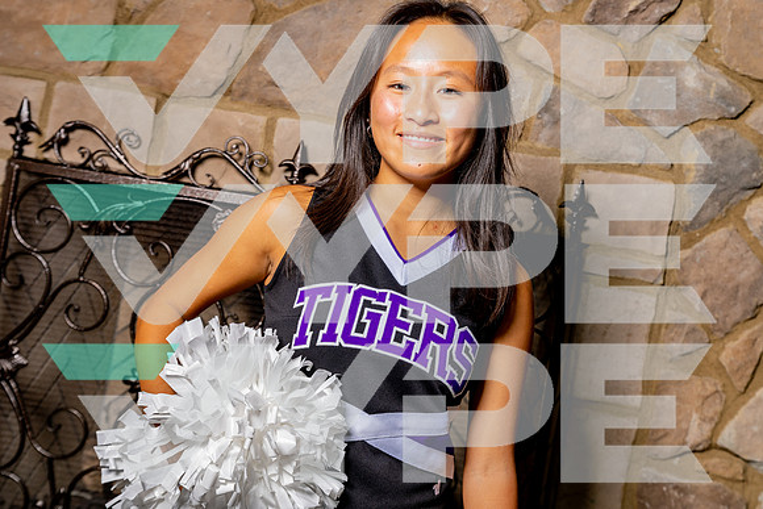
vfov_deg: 27.5
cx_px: 382
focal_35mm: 49
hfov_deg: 40.3
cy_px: 254
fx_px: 1039
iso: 200
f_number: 5.6
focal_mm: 49
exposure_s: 1/250
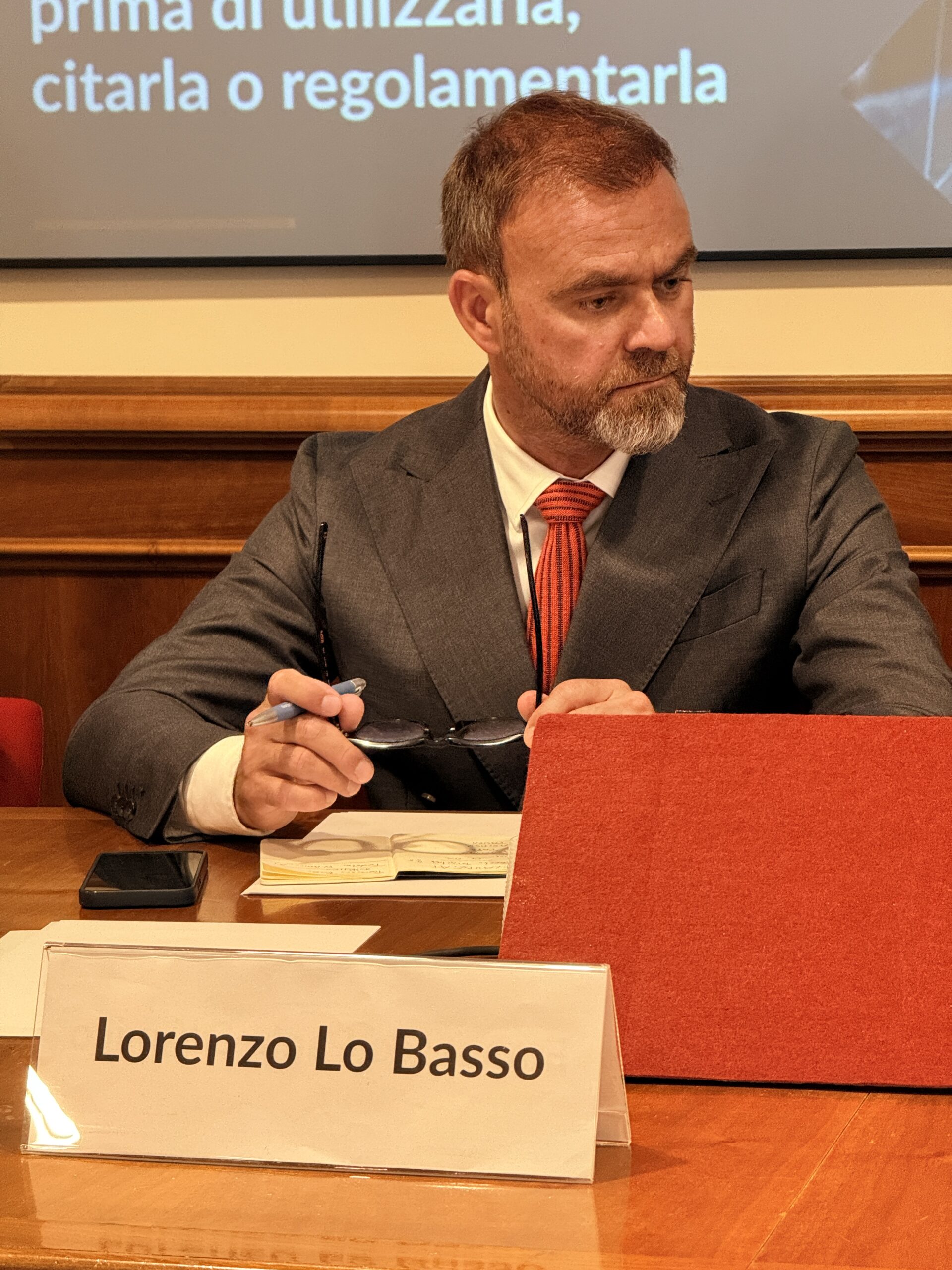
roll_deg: +0.9
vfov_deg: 16.4
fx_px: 4400
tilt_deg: -7.0
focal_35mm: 120
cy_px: 635
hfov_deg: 12.3
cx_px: 476
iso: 500
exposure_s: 1/60
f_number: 2.8
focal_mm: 15.66
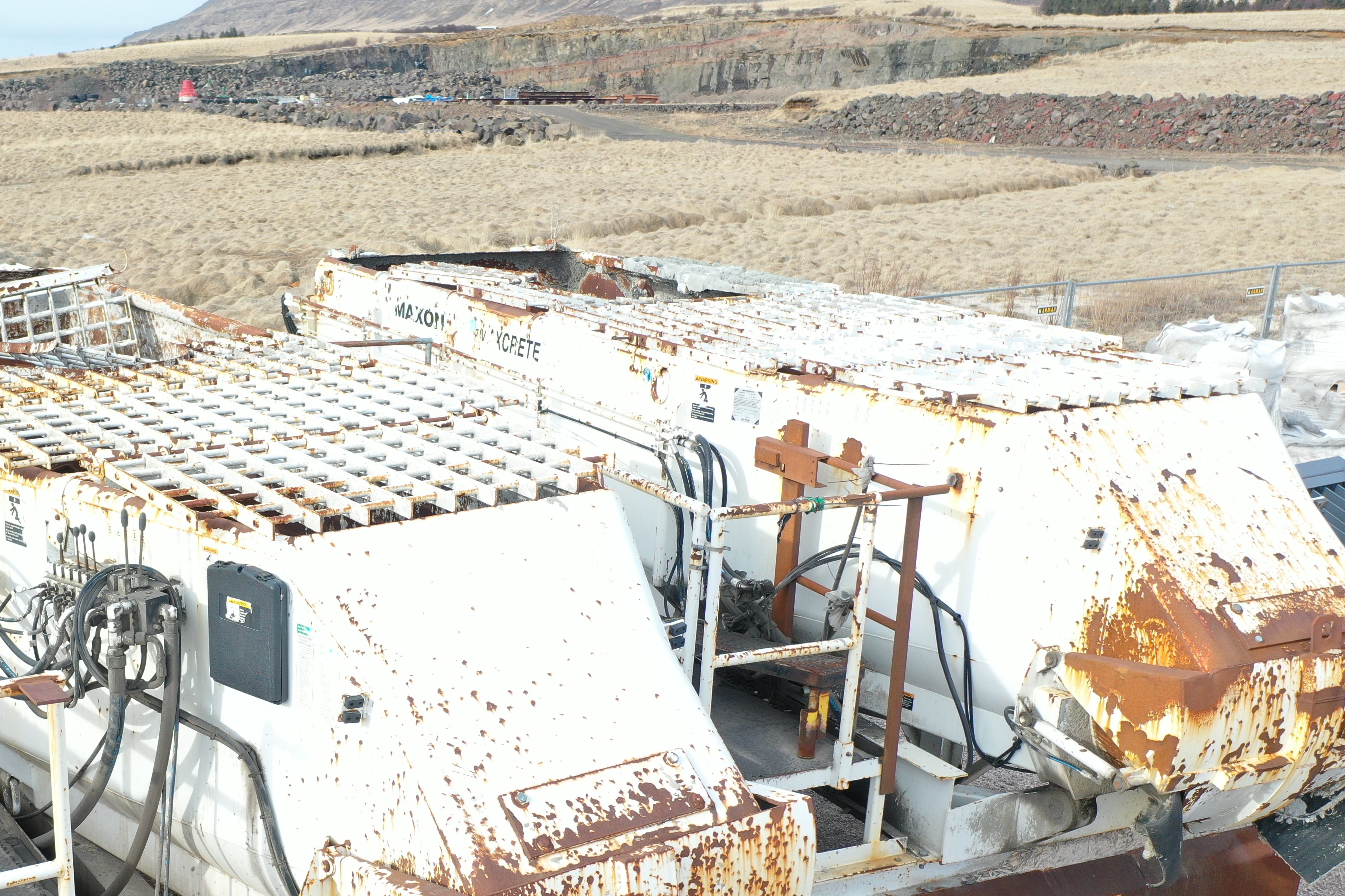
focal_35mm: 42
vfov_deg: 31.4
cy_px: 658
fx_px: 1569
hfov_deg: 44.9
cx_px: 345
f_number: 3.2
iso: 100
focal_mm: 10.26
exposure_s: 1/500
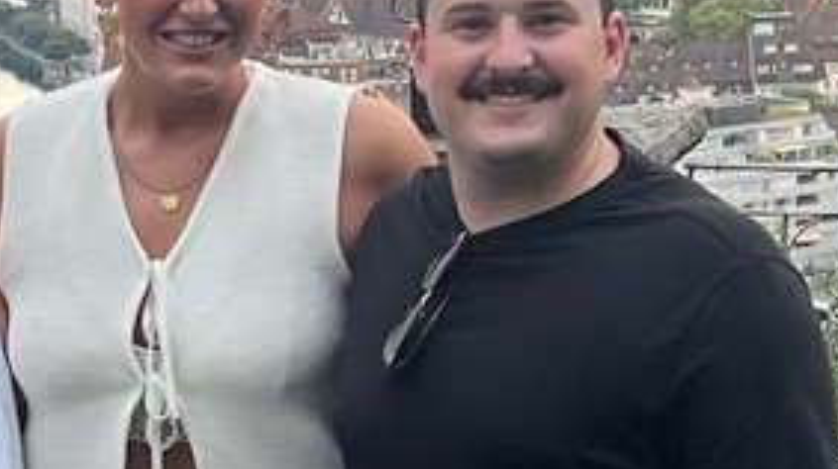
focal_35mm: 161
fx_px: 3574
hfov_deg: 13.3
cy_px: 653
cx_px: 71
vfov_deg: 7.4
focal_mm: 5.7
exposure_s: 1/121
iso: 80
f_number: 1.5
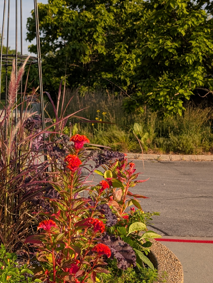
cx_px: 5
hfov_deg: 26.7
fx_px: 426
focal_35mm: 52
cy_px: 145
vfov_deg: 36.8
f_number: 1.68
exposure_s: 1/489
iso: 22
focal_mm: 6.9
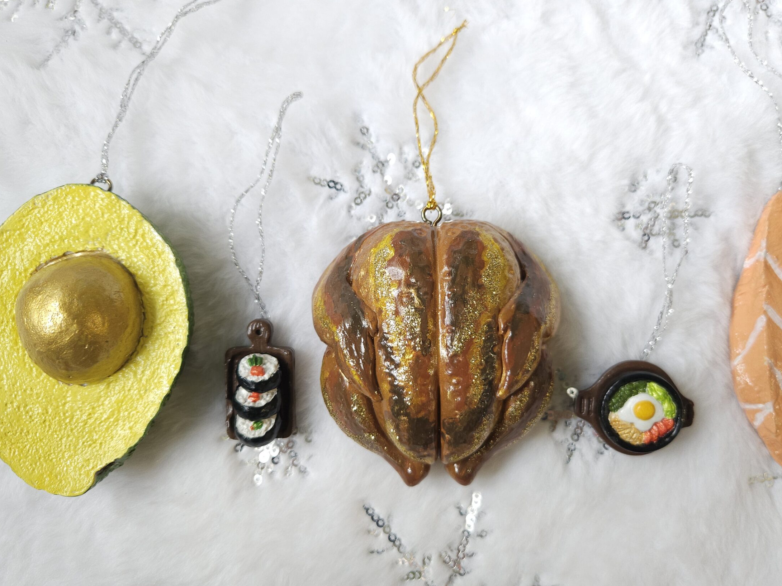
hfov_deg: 65.3
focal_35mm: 27
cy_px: 300
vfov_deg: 51.4
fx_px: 610
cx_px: 409
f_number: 1.8
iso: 64
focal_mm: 5.4
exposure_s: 1/20
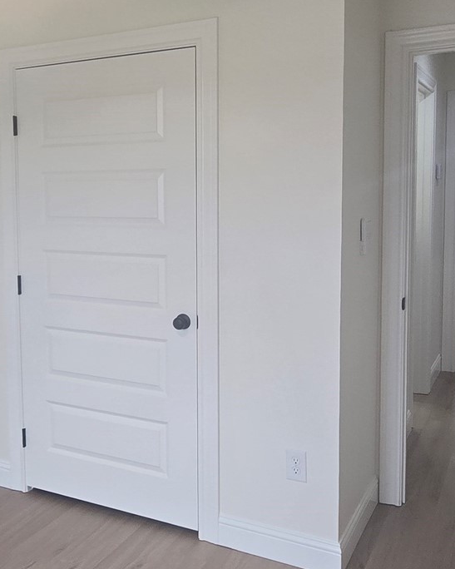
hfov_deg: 37.9
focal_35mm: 38
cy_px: 250
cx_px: 100
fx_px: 640
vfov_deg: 47.8
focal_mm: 2.2
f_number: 2.2
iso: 64
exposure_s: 1/60
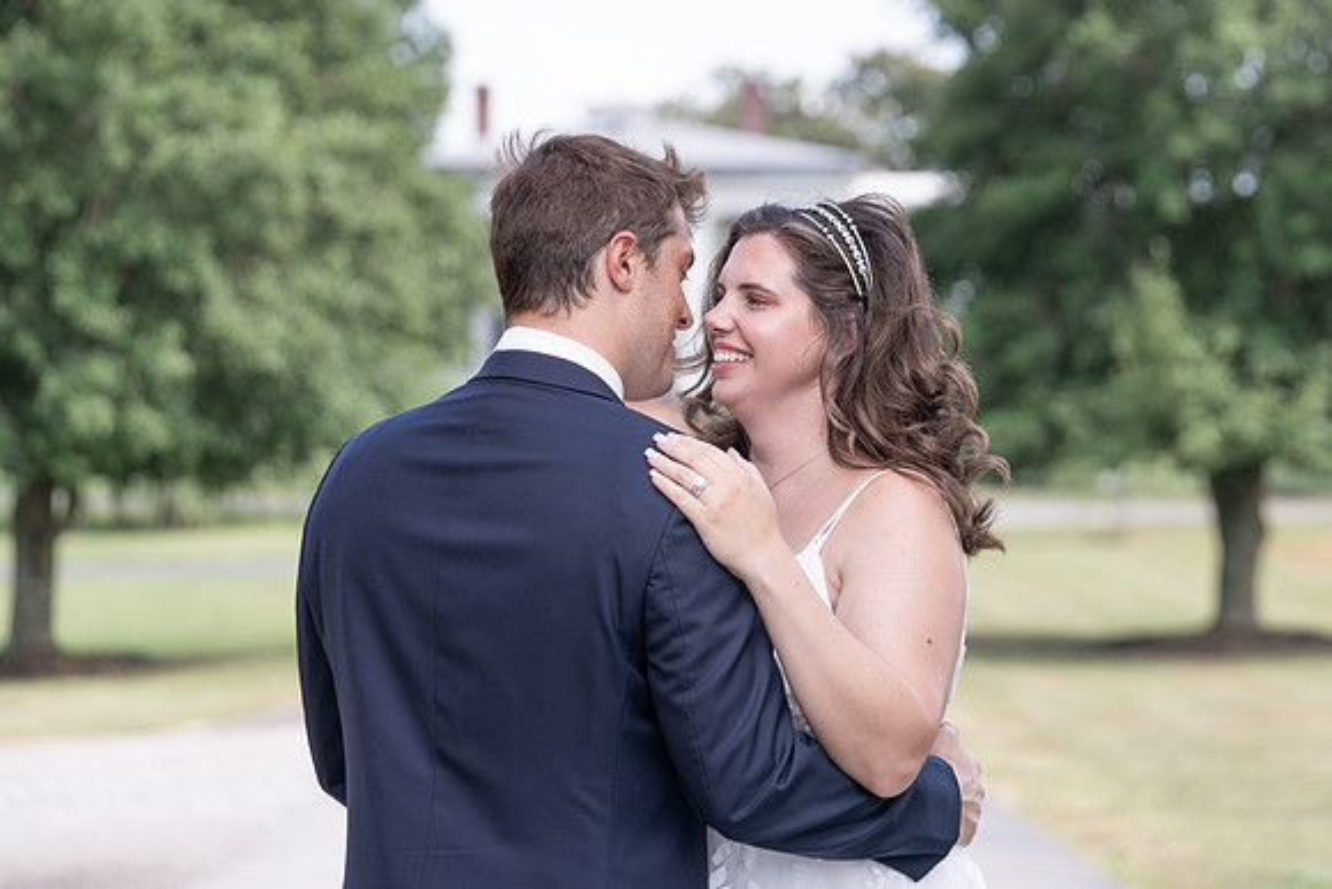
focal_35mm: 133
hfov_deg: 15.4
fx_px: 4921
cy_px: 396
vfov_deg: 10.3
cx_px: 728
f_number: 4.5
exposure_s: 1/250
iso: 100
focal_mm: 119
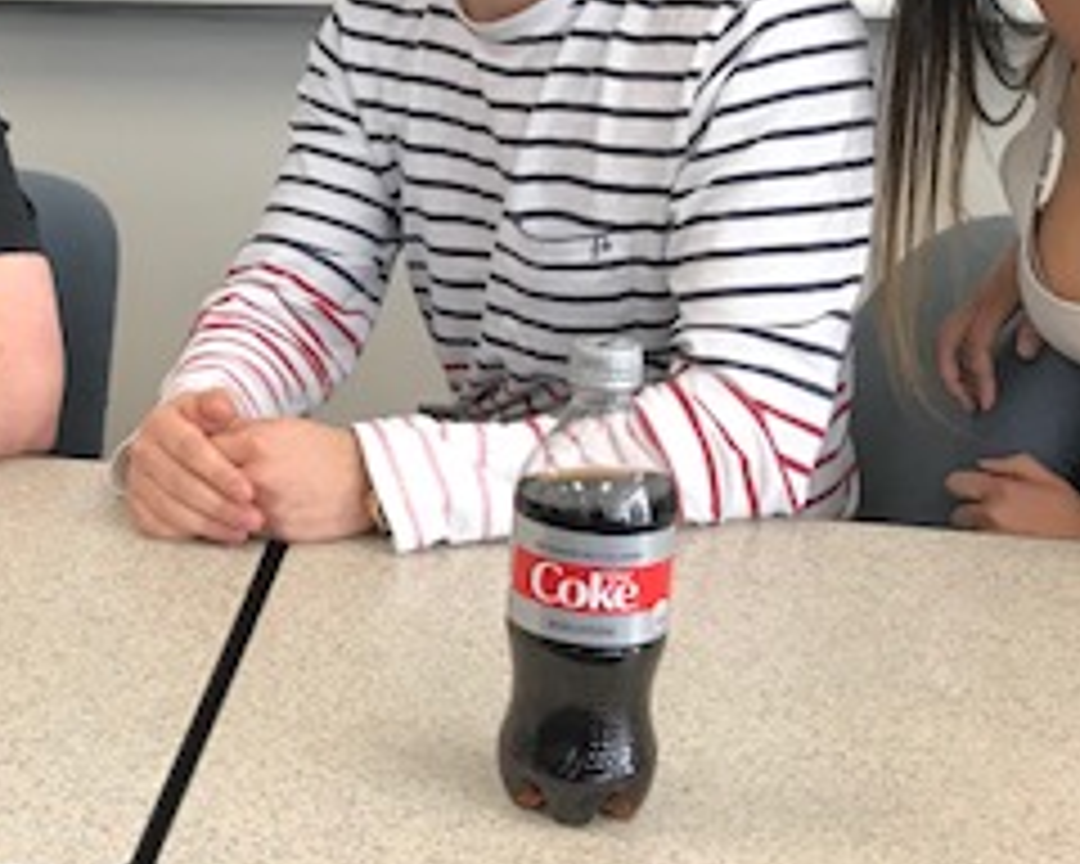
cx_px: 9
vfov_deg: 21.0
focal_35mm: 73
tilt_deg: -16.2
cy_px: 374
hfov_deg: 24.9
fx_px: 2333
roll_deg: -0.4
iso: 25
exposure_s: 1/40
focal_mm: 3.99
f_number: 1.8
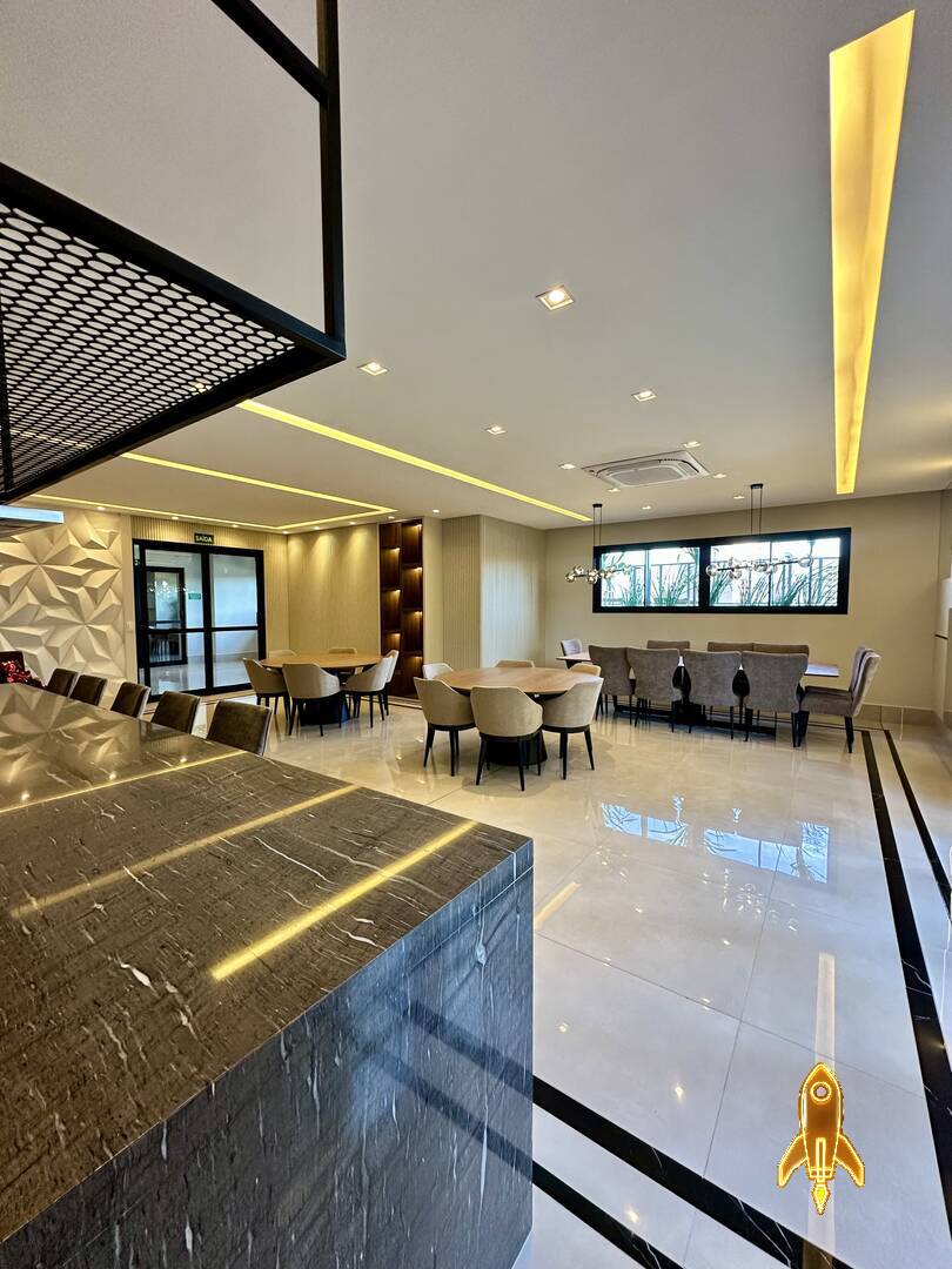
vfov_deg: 102.1
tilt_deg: -2.1
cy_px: 634
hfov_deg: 85.7
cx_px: 476
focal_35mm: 14
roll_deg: -0.6
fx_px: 513
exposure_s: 1/120
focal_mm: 2.22
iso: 200
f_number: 2.2
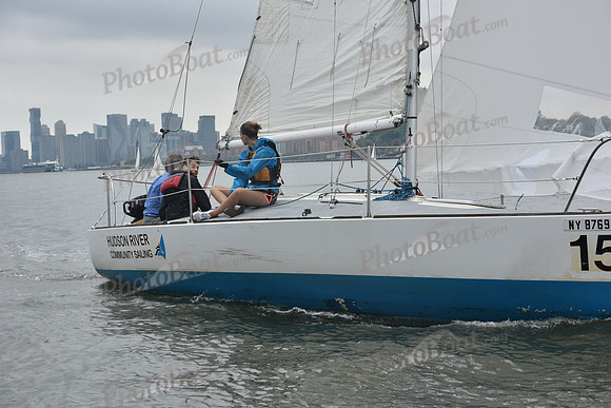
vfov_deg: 19.5
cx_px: 306
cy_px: 204
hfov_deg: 28.8
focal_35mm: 70
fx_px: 1188
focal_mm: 70
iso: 400
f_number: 9
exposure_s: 1/800
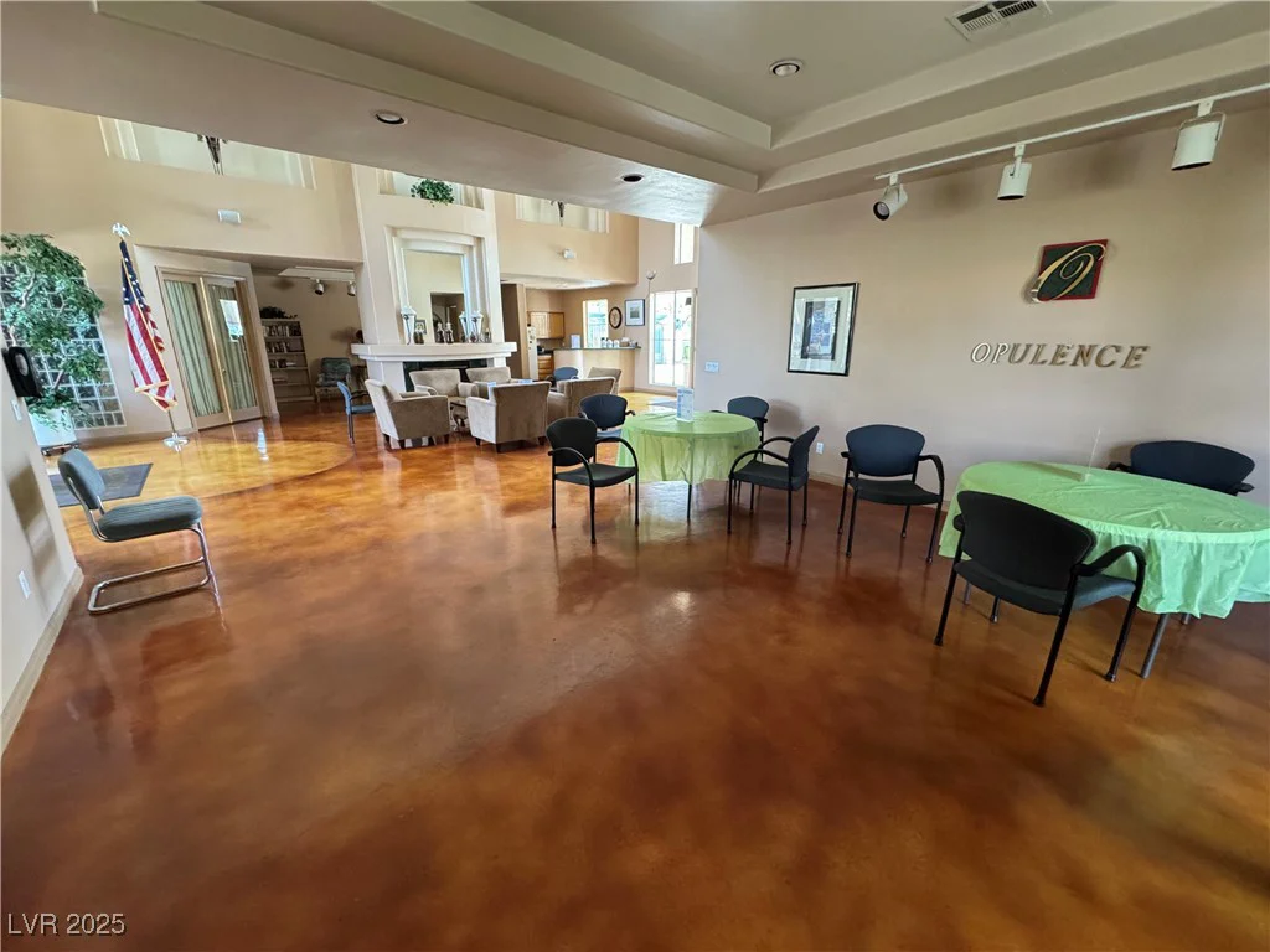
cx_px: 635
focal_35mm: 14
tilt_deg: -17.6
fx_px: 514
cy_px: 476
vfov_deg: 85.7
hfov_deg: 102.1
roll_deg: -0.1
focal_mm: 2.22
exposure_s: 1/77
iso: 320
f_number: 2.2
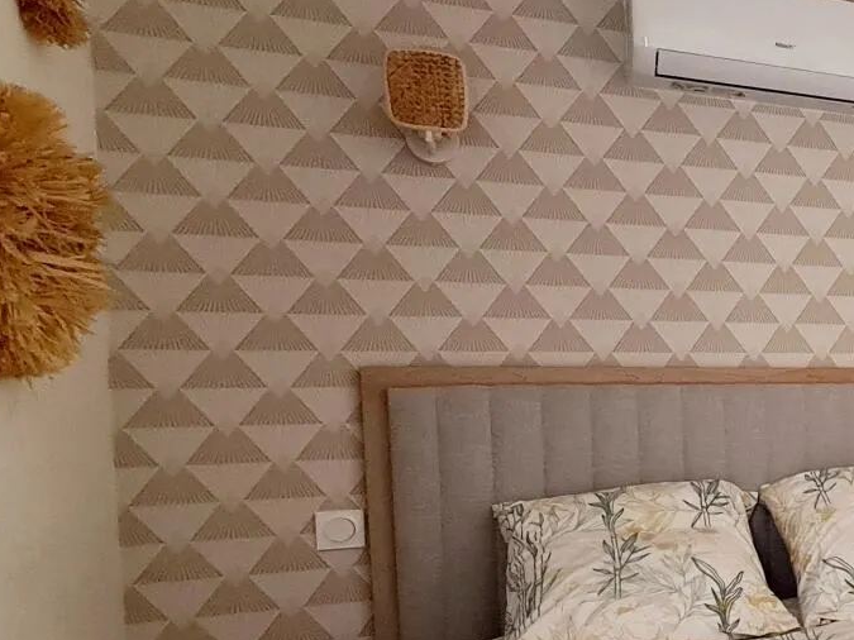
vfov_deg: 38.1
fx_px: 913
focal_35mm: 37
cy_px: 441
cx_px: 1140
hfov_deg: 33.9
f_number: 2.2
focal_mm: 2.2
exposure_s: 1/50
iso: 250
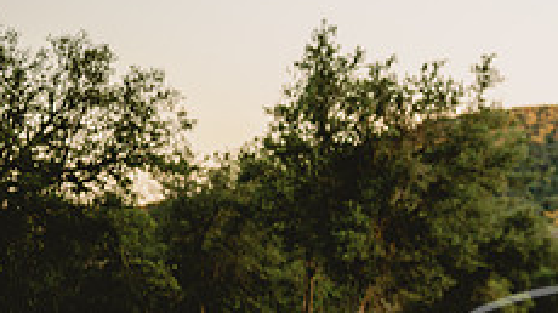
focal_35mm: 132
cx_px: 691
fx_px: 1952
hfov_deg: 15.6
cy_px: 104
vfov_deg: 9.2
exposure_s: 1/800
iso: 125
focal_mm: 50
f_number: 1.8
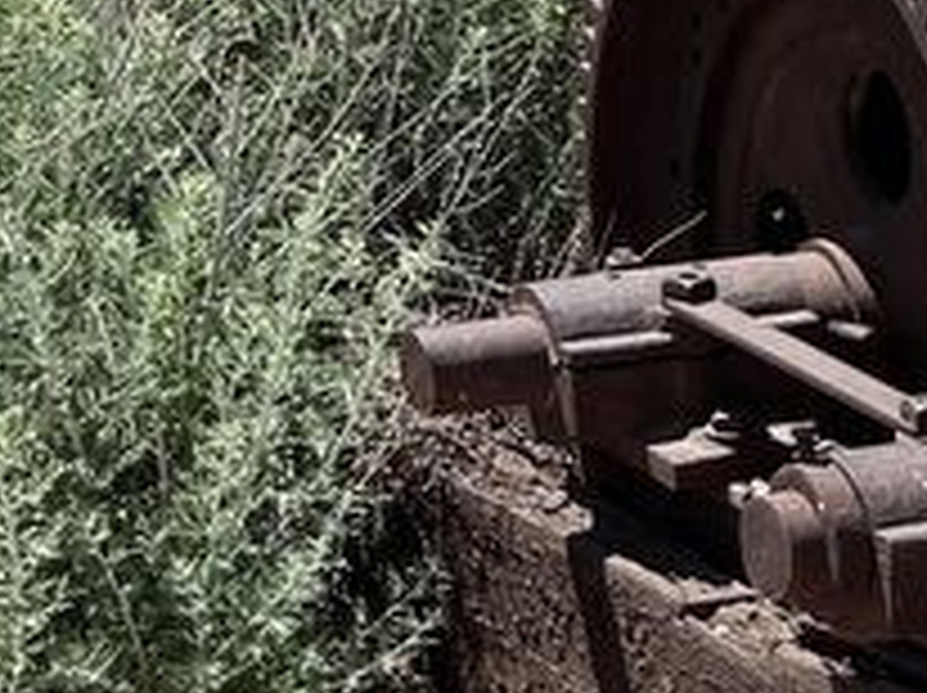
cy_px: 706
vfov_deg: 14.4
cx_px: 1426
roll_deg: -4.7
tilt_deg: -21.7
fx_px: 2702
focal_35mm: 101
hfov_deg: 17.4
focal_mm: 5.1
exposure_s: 1/2967
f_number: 1.6
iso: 50
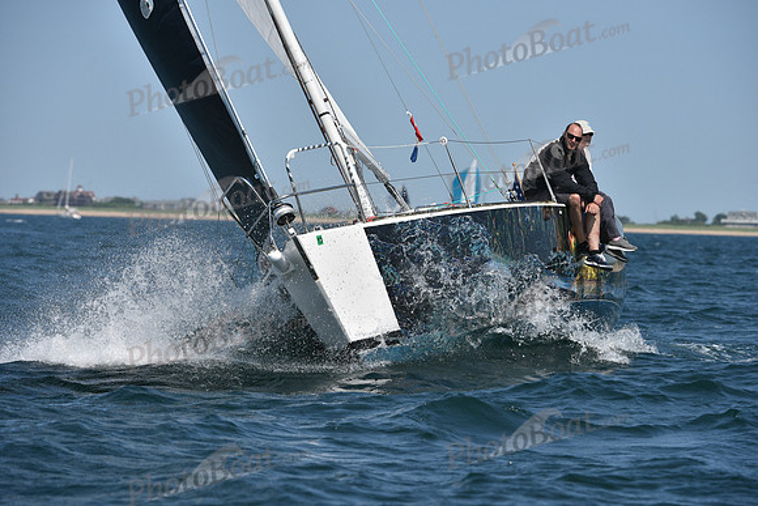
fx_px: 6318
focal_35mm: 300
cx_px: 379
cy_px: 253
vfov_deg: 4.6
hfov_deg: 6.9
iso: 320
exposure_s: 1/1250
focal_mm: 300
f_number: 9
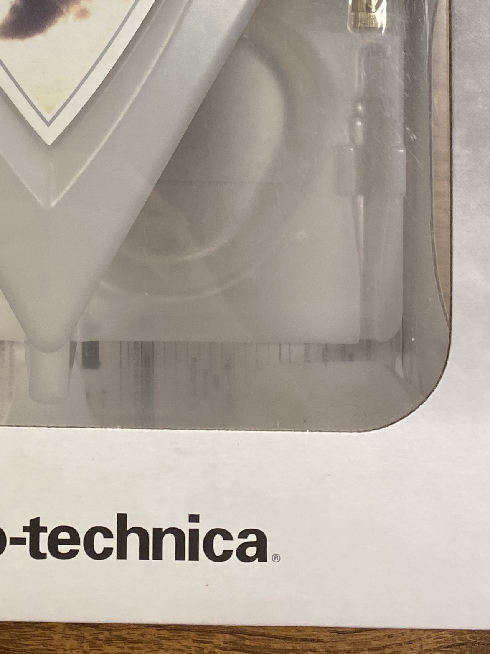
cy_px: -63
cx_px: 48
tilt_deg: -86.0
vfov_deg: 26.7
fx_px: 1265
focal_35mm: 67
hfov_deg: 21.4
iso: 100
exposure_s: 1/120
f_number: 1.8
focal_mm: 4.25
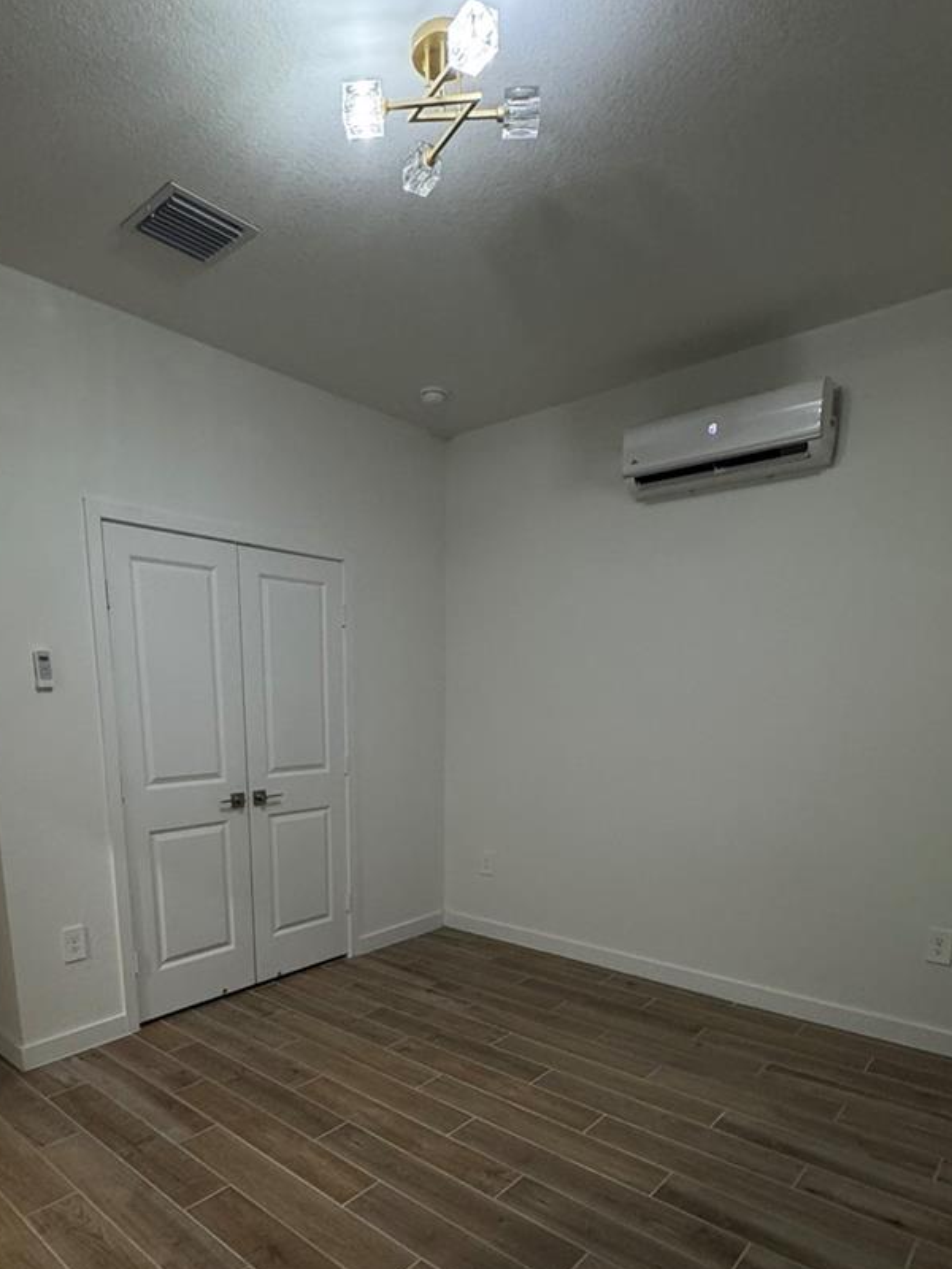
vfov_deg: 76.5
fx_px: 770
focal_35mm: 21
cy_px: 845
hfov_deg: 63.2
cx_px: 411
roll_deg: -0.3
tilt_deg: -10.6
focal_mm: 2.22
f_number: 2.2
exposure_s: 1/60
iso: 400
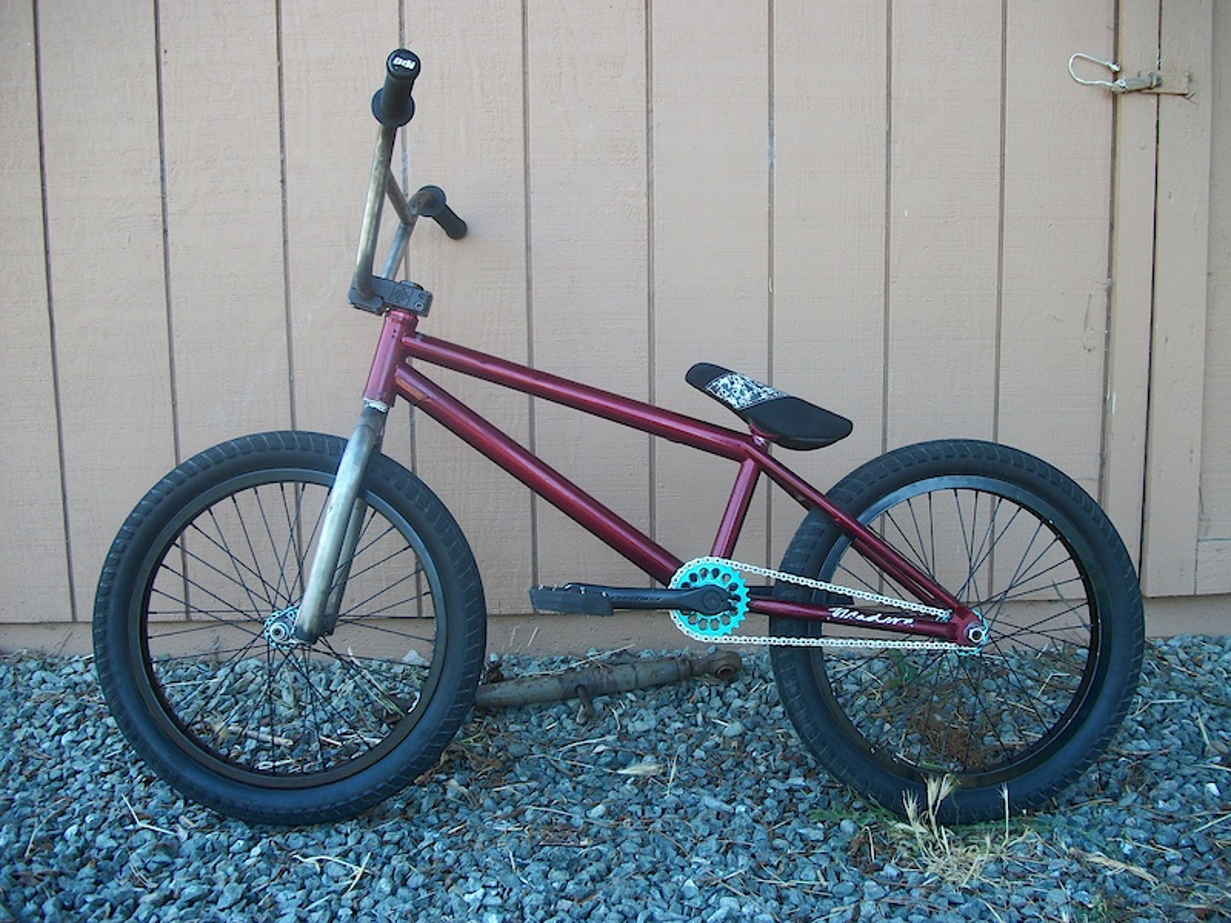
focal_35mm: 32
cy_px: 462
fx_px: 1138
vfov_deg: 44.2
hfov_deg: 56.8
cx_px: 616
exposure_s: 1/60
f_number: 2.9
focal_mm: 5.7
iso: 80
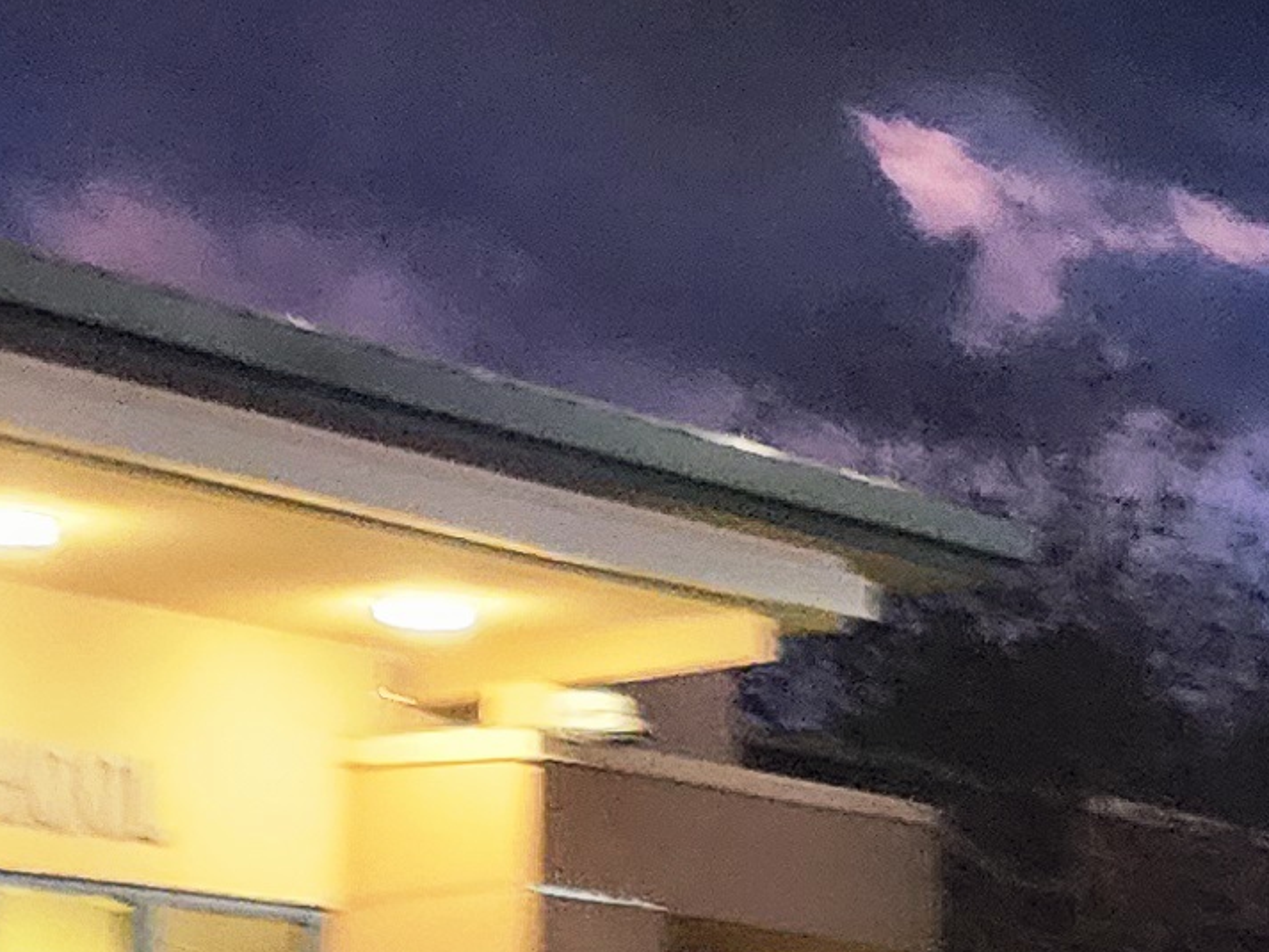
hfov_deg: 15.3
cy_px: 78
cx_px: 833
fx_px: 4730
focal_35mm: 129
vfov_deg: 11.4
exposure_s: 1/24
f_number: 1.8
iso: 800
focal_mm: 6.4
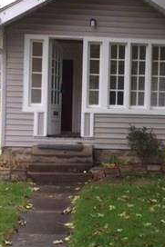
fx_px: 489
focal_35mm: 71
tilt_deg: -3.6
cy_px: 141
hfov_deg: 19.0
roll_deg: -2.2
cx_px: 129
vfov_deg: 28.4
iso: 32
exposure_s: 1/40
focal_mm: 4.15
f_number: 2.2
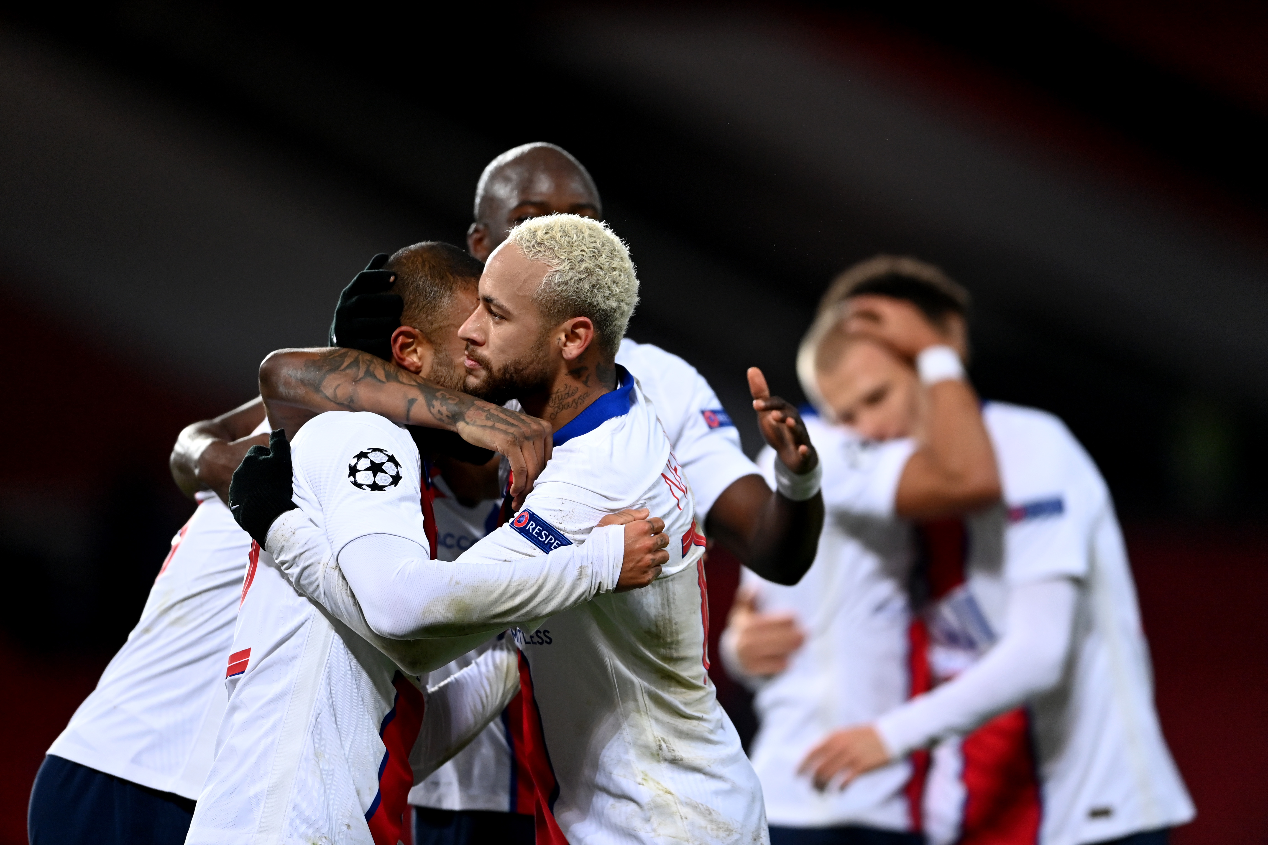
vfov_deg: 3.4
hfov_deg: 5.2
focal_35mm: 400
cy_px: 422
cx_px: 634
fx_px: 14088
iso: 2000
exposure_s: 1/1600
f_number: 2.8
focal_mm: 400
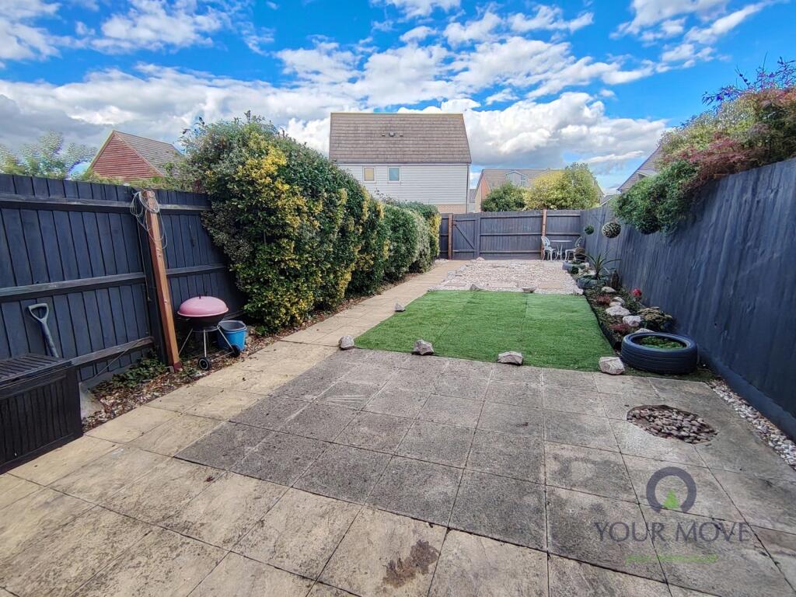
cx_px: 398
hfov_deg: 91.0
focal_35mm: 17
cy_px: 298
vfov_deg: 74.7
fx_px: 391
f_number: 2.2
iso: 100
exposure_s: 1/339
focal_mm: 1.42
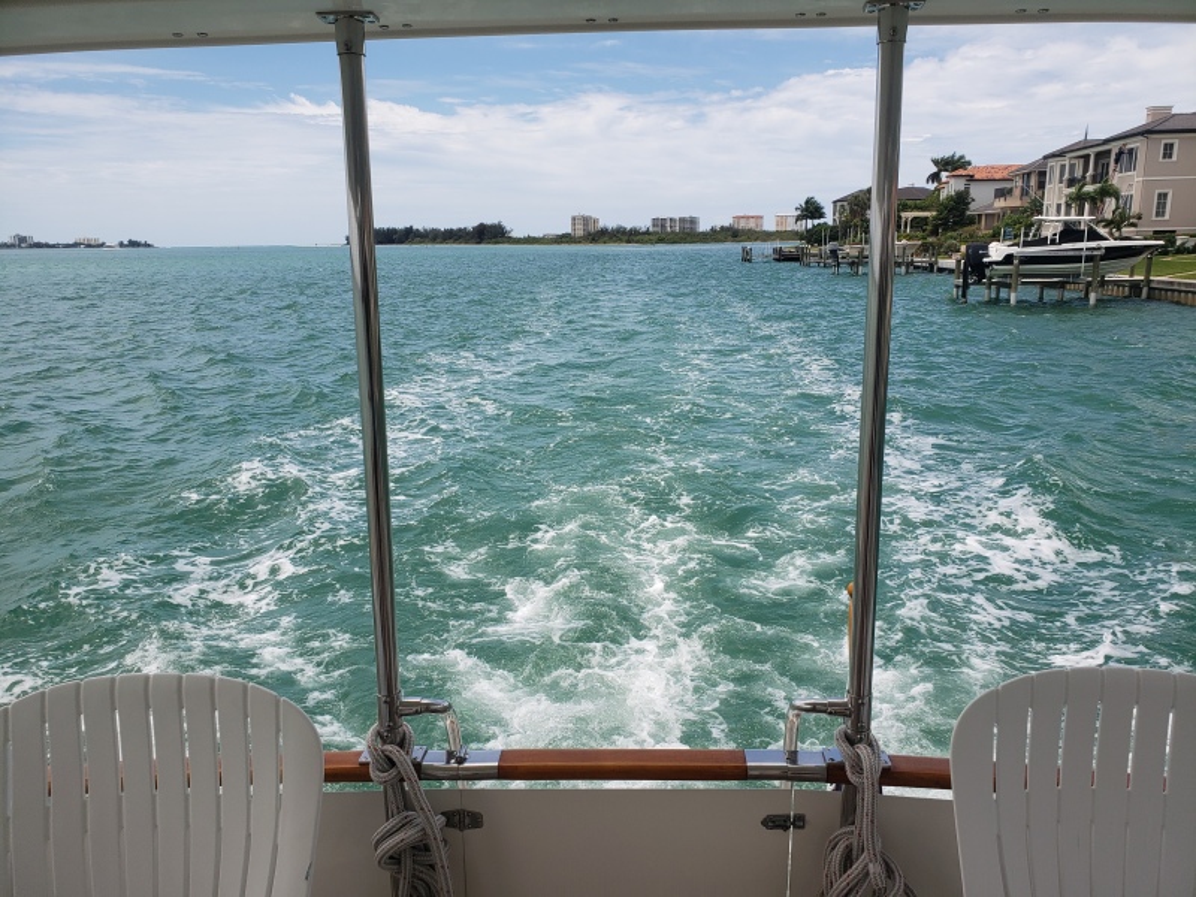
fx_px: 898
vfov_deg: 53.1
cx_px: 598
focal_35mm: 26
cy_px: 448
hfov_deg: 67.3
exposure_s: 1/1623
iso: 50
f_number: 2.4
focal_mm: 4.3
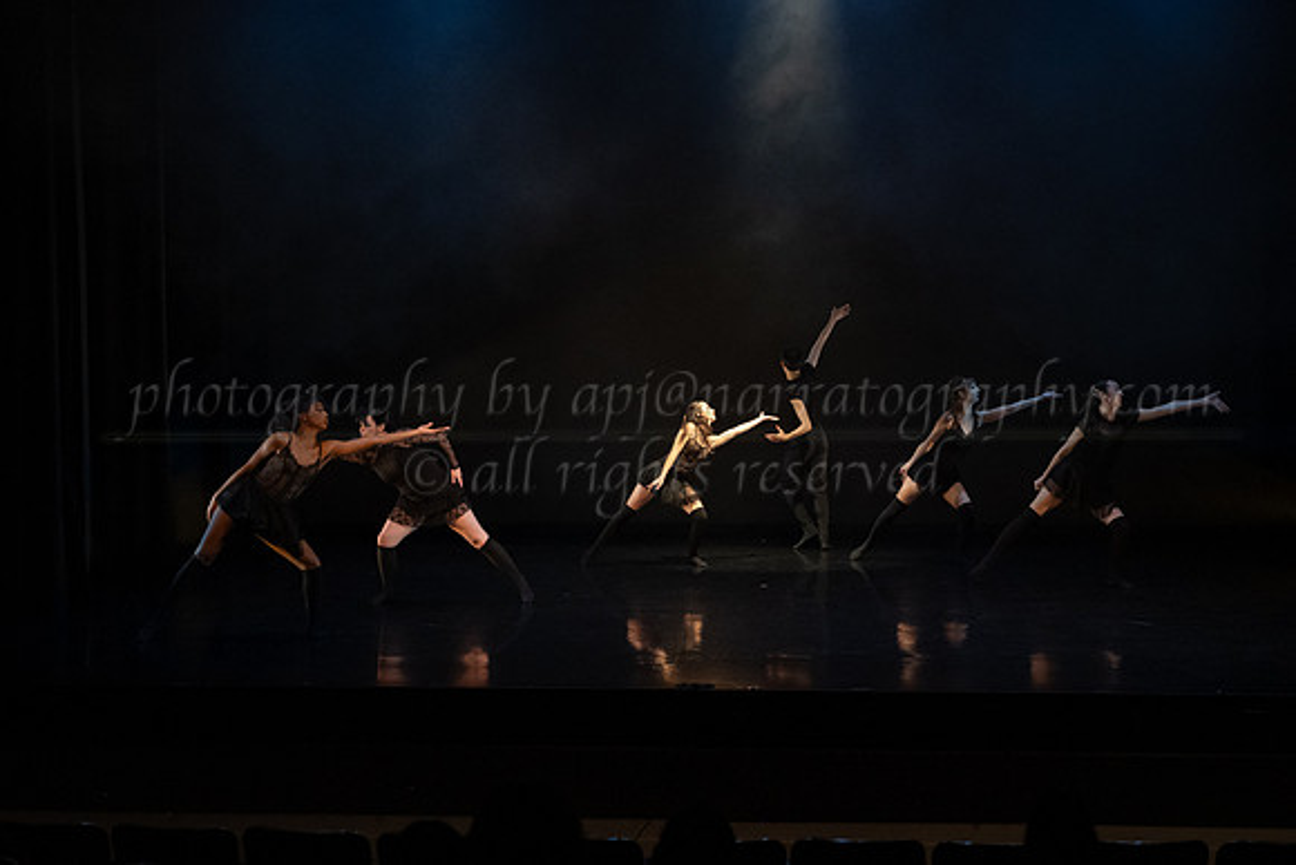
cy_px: 449
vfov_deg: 22.8
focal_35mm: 60
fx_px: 2143
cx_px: 582
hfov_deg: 33.6
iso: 4000
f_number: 3.2
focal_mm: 54
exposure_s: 1/400
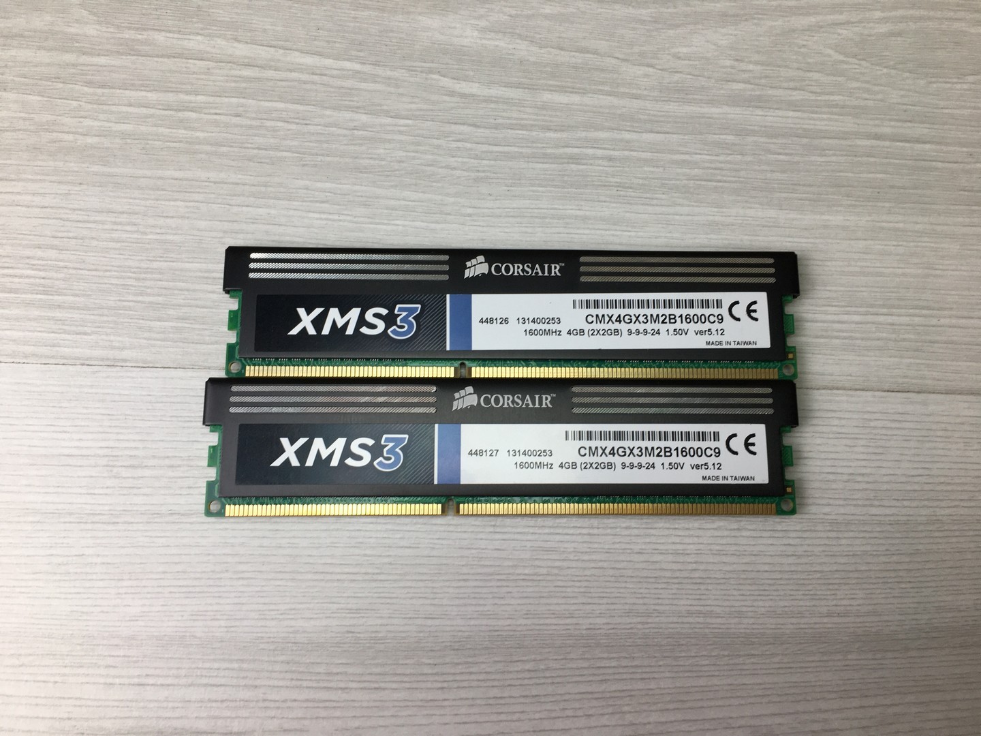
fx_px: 822
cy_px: 368
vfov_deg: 48.2
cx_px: 490
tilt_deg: -78.3
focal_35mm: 29
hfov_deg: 61.7
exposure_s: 1/100
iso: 32
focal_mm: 4.15
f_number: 2.2
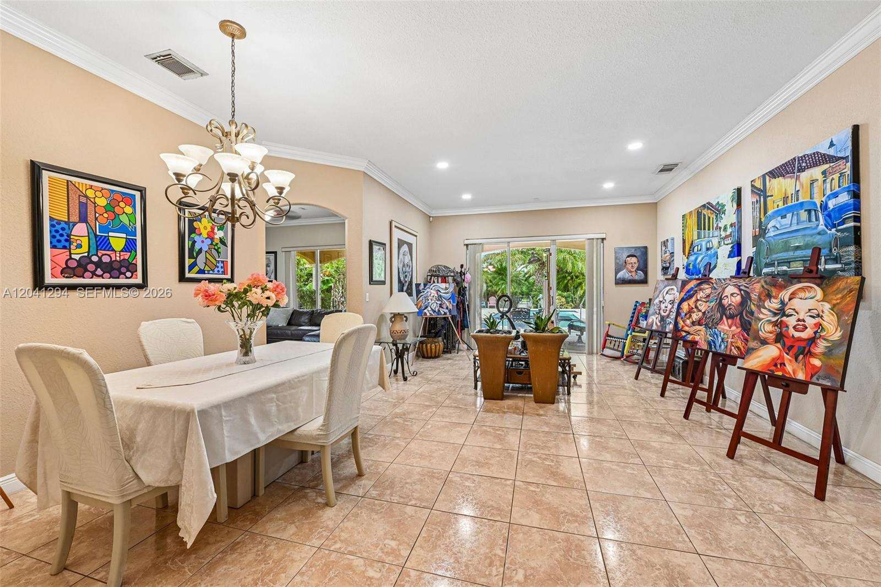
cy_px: 294
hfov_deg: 104.3
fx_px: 343
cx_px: 440
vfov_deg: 81.2
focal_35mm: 14
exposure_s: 1/13
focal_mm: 14
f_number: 6.3
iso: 180
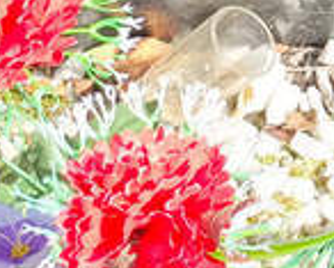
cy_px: -250
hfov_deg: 12.4
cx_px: 700
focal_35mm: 134
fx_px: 1325
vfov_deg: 10.7
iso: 112
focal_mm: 4.76
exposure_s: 1/240
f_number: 1.69
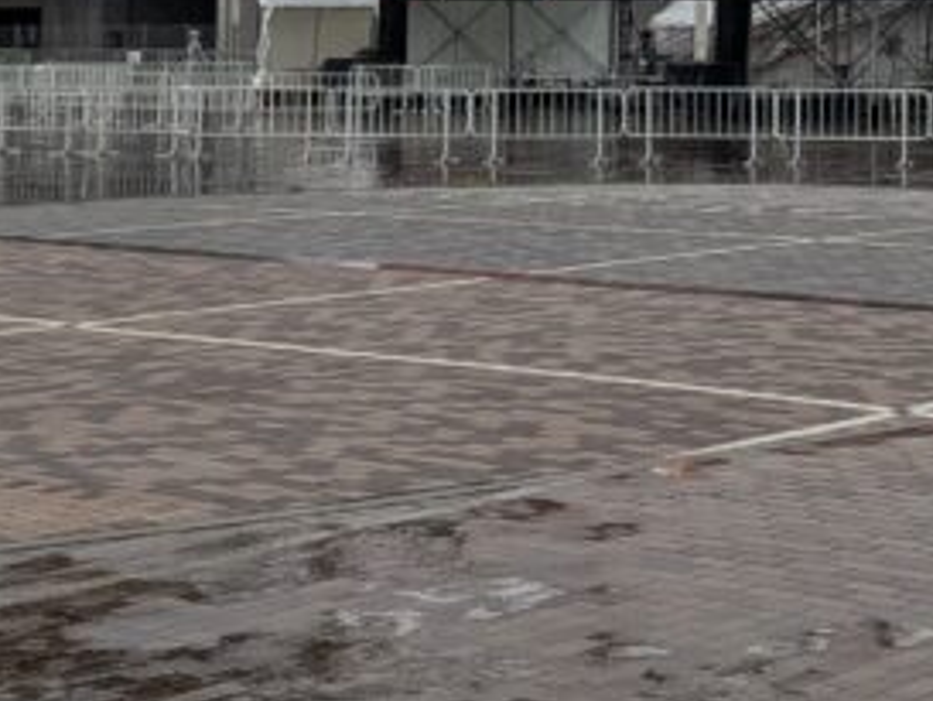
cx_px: 1077
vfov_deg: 15.8
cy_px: -157
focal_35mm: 90
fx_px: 2427
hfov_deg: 20.5
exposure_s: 1/598
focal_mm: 4.53
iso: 28
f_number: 1.7
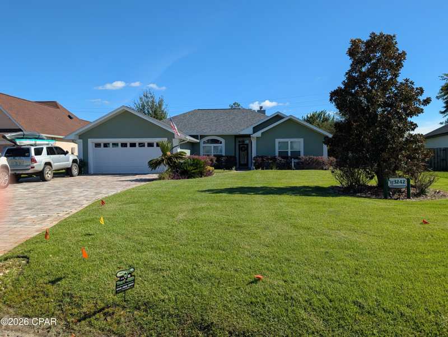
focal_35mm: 24
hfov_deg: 71.5
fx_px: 311
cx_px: 224
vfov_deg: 56.9
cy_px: 168
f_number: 1.68
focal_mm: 6.9
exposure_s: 1/1195
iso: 21
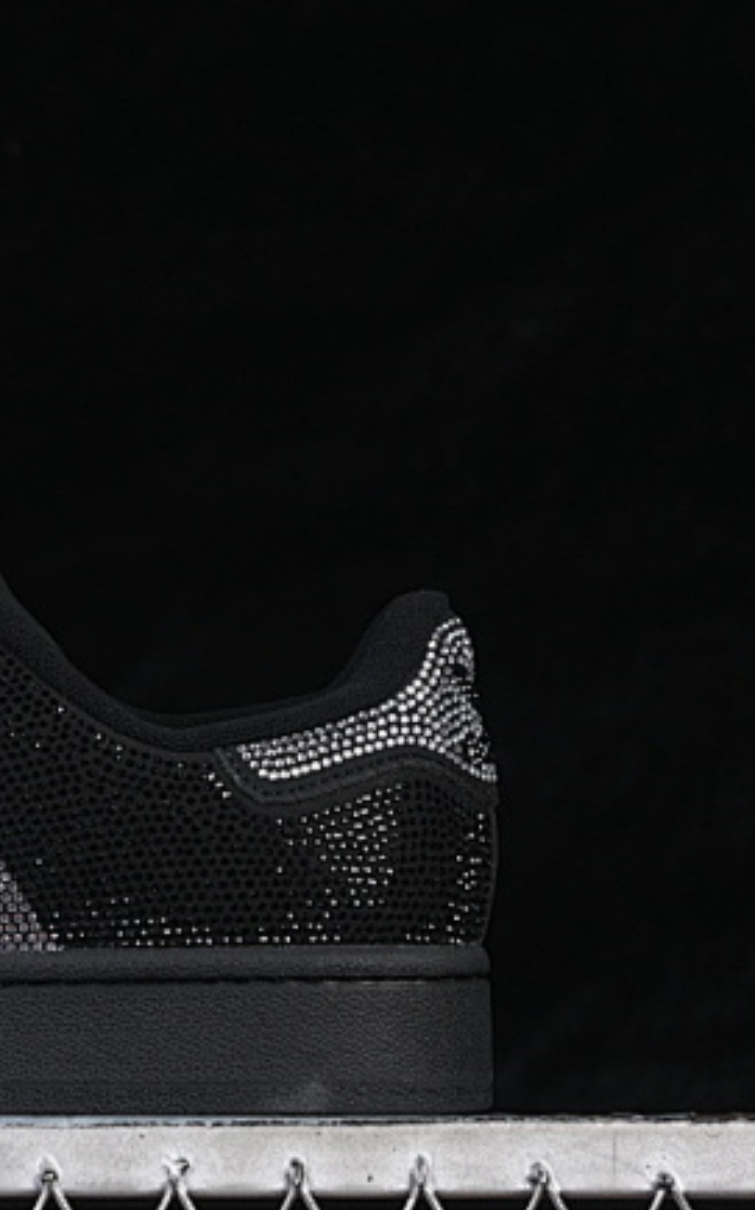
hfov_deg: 9.2
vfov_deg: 14.8
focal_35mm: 141
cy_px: 654
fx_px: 4645
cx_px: -156
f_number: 6.3
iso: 160
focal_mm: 50
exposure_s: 1/60
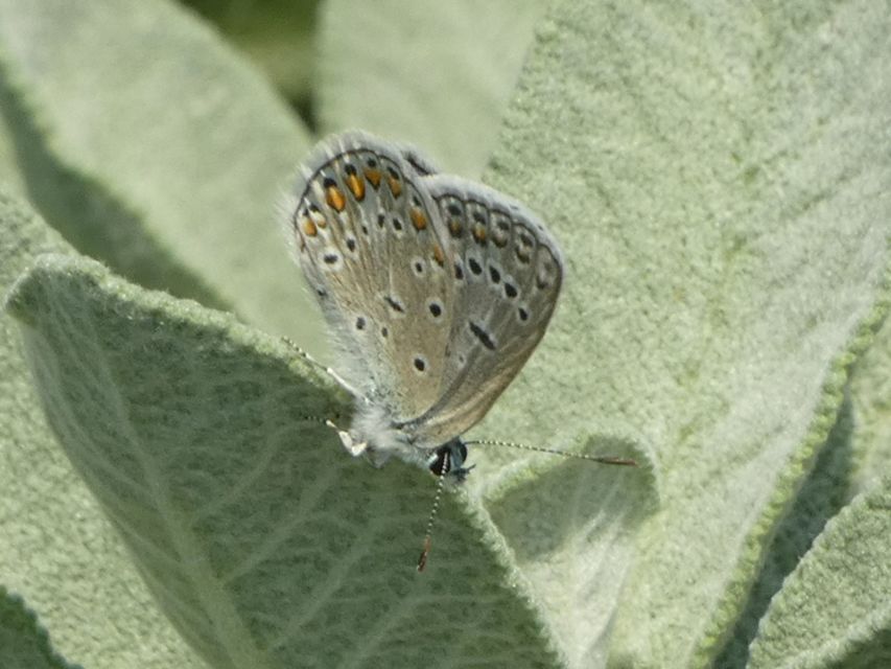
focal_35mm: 339
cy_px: 334
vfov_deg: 4.4
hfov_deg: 5.8
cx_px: 446
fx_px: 8727
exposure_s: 1/160
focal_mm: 60.8
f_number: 5.6
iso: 80
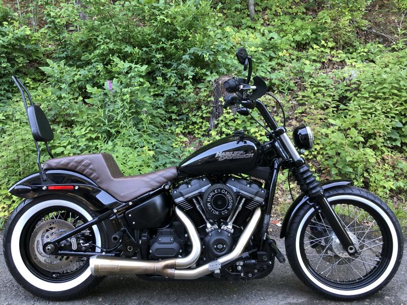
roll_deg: +2.2
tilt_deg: -4.5
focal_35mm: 28
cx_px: 204
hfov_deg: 63.4
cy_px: 152
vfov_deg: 49.7
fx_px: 329
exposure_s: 1/30
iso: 32
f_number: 1.8
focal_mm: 4
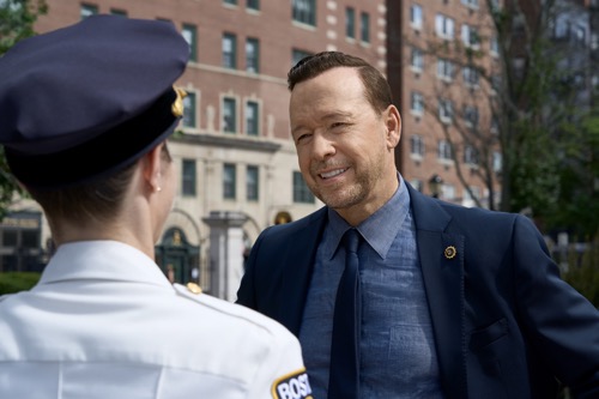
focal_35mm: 74
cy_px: 200
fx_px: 1231
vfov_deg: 18.4
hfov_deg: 27.4
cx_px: 300
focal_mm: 74
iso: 100
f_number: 8
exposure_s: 1/250
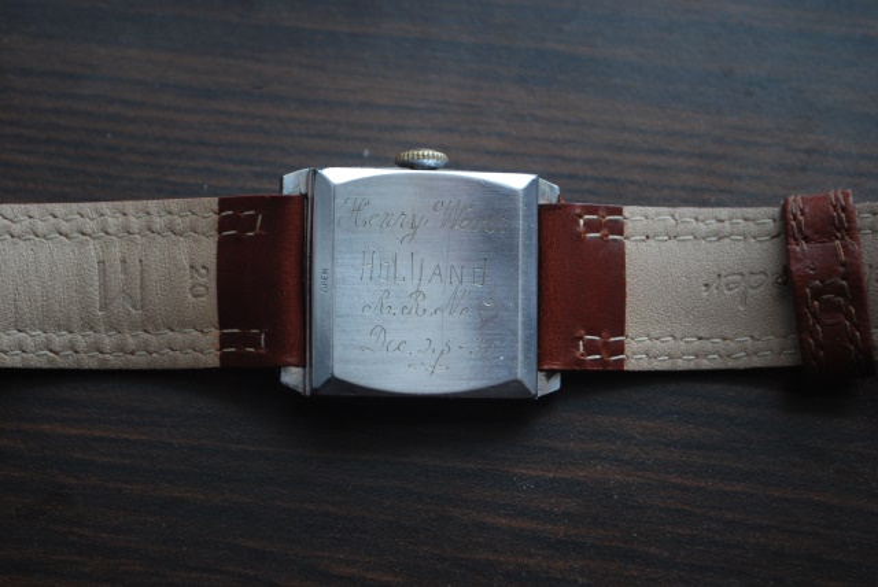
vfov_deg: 16.6
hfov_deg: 24.6
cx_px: 439
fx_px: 2014
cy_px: 294
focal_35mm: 82
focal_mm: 55
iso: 400
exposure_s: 1/8
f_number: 5.6
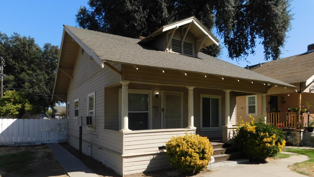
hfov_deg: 71.9
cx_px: 153
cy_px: 119
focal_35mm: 26
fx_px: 216
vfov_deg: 43.7
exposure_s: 1/1500
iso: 125
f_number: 3
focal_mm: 4
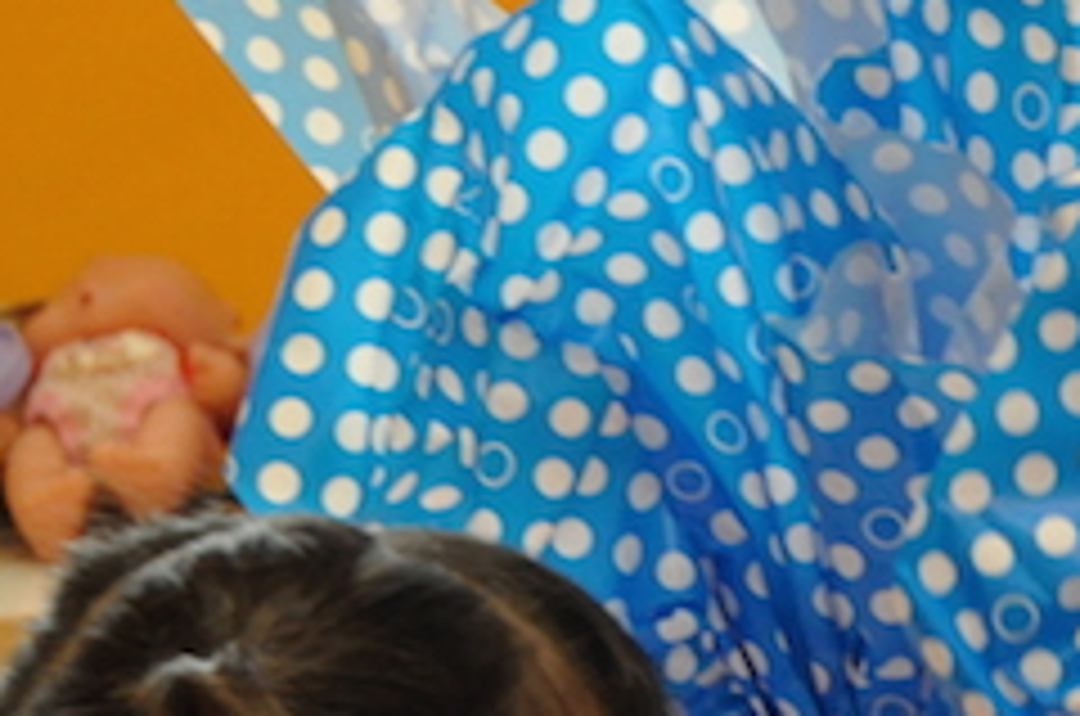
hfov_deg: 3.1
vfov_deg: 2.0
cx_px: 1678
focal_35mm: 672
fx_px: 20124
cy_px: 1157
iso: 1600
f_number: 5.6
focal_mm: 105
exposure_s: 1/60
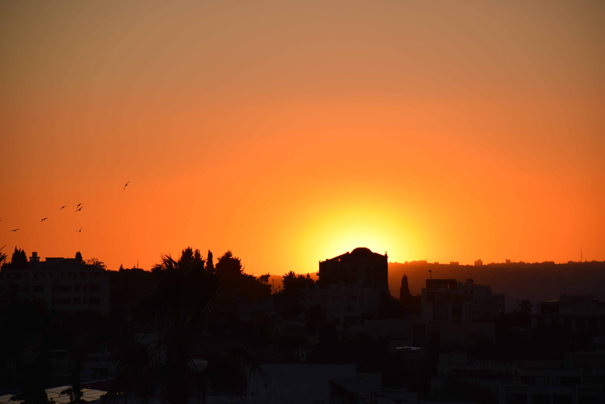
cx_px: 302
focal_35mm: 202
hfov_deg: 10.2
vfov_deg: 6.8
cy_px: 202
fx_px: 3403
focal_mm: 135
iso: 200
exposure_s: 1/800
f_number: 7.1
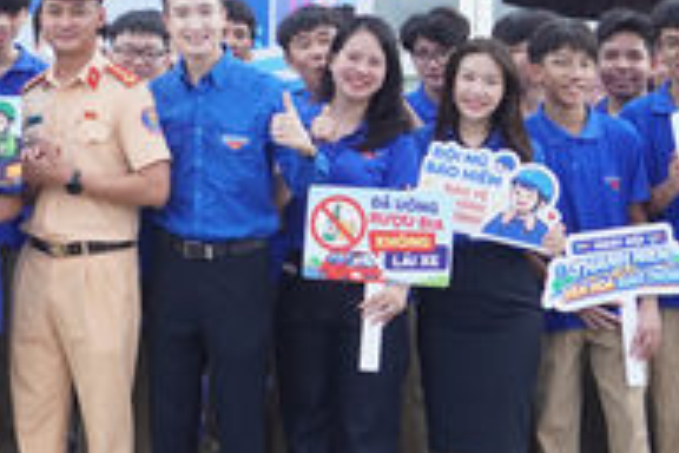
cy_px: 21
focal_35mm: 135
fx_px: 2546
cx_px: -233
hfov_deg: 14.5
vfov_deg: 10.1
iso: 800
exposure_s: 1/100
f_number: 6.3
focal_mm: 32
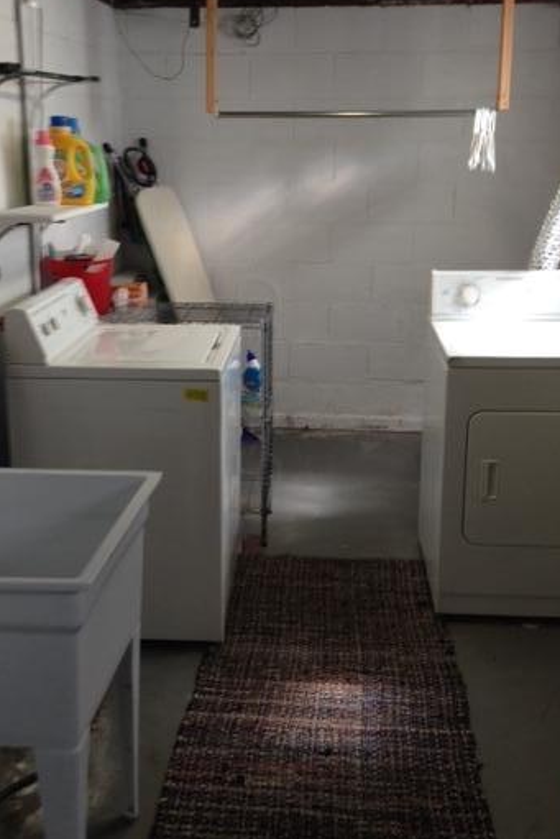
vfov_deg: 45.4
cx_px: 259
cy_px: 376
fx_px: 1003
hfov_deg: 31.2
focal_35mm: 43
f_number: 2.4
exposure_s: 1/40
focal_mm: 4.12
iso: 64
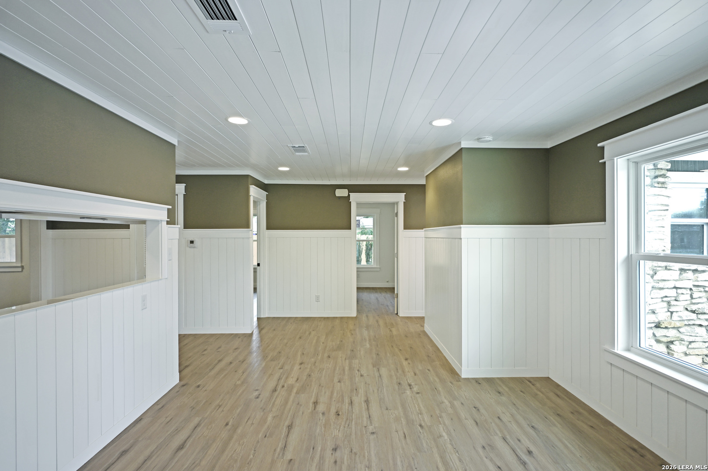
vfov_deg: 67.4
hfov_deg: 90.0
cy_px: 236
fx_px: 354
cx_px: 354
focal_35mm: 18
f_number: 3.5
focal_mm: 12
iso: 80
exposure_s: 1/20
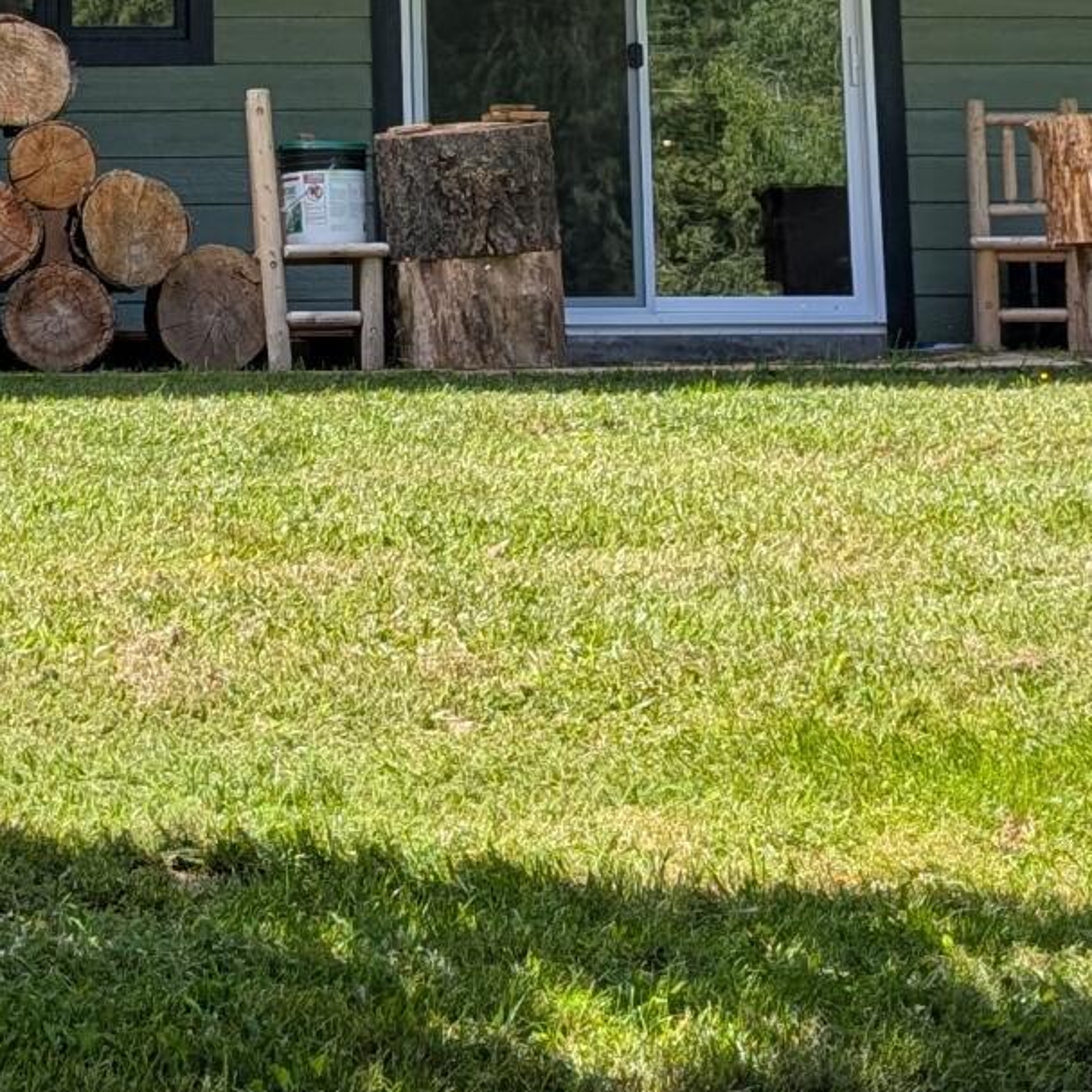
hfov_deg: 16.4
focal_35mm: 105
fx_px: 3747
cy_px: -218
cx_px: 192
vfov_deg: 15.9
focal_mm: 6.9
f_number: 1.68
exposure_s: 1/3610
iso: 19
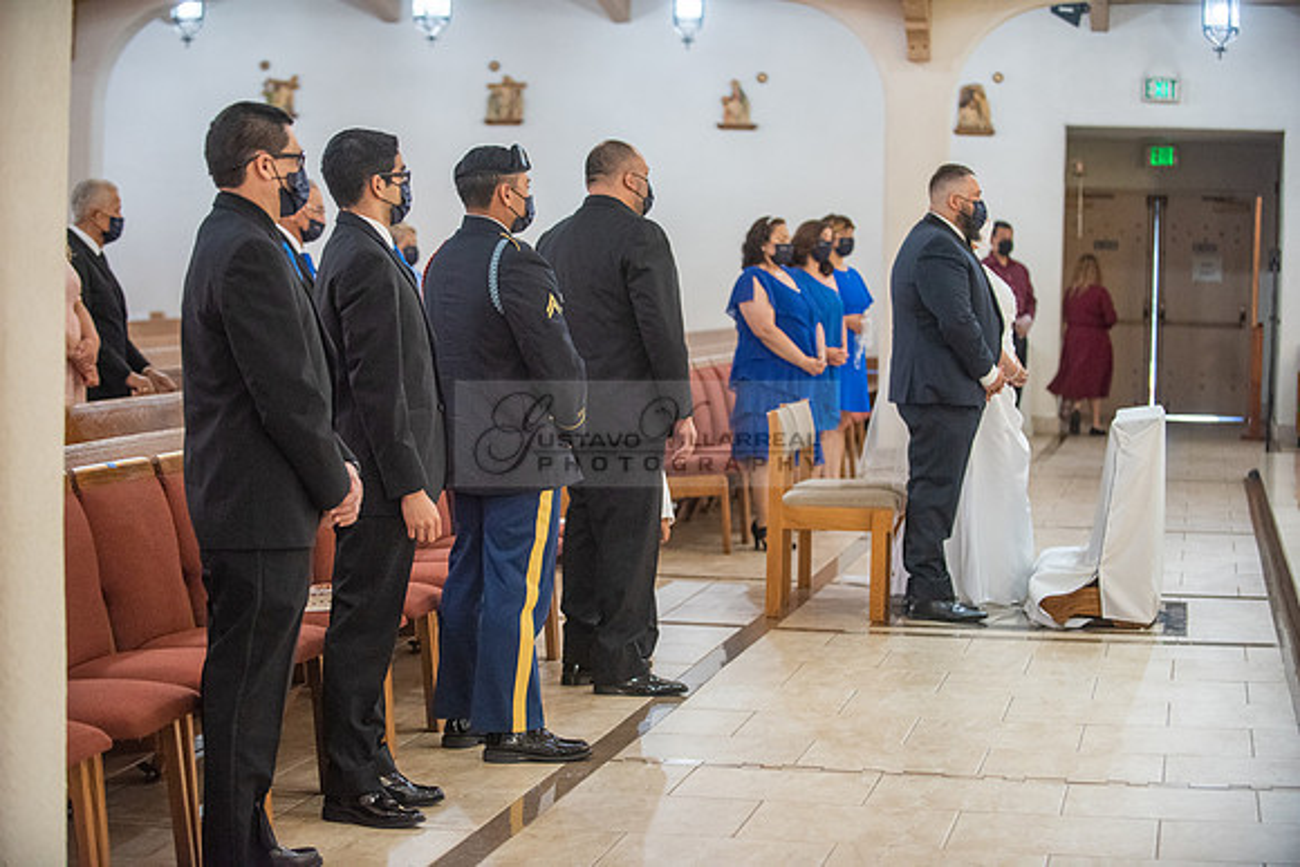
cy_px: 434
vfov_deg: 17.1
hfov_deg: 25.4
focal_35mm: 80
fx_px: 2889
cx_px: 650
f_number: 2.8
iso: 2000
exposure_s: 1/160
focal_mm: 80
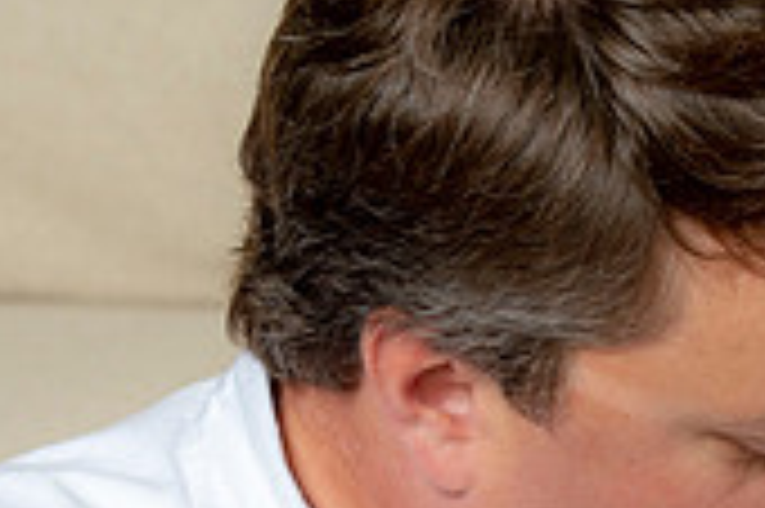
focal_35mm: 334
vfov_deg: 4.1
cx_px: 927
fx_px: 7091
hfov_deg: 6.1
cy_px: 670
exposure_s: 1/200
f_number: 5.6
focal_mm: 98
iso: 250
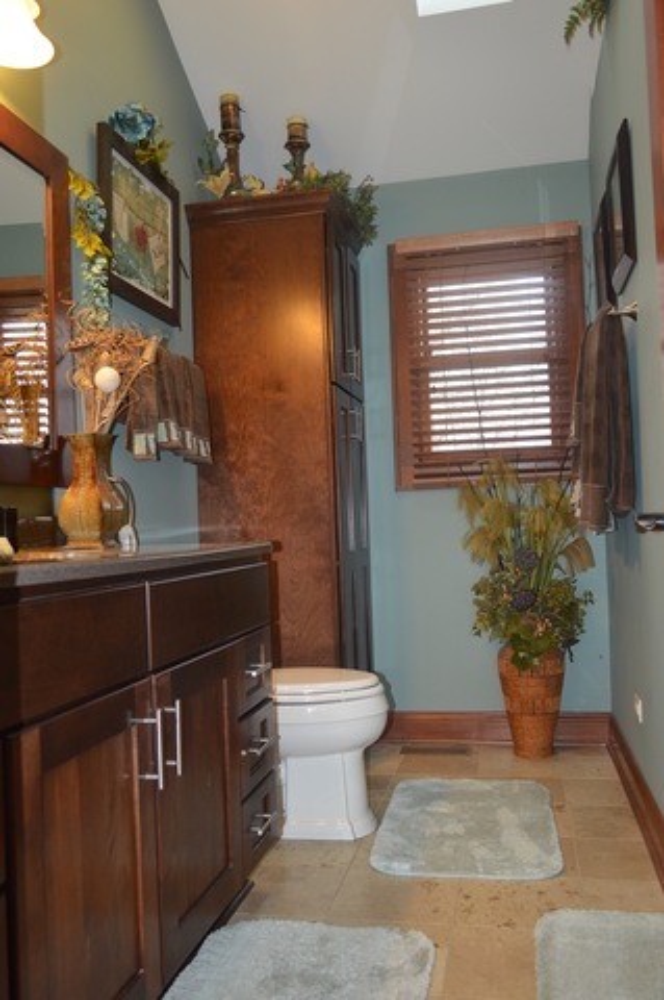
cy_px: 500
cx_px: 332
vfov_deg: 62.0
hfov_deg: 43.5
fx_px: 832
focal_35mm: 30
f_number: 3.8
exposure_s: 1/60
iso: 640
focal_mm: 20
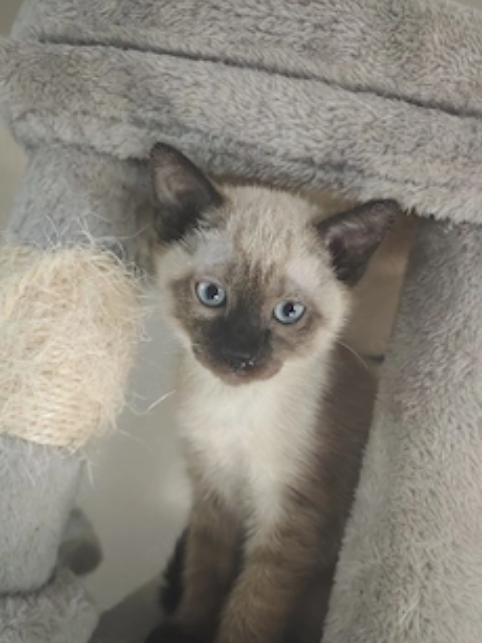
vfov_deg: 59.6
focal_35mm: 30
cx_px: 249
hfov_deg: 46.8
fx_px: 557
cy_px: 377
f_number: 2
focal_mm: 8.72
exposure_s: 1/250
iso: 8000
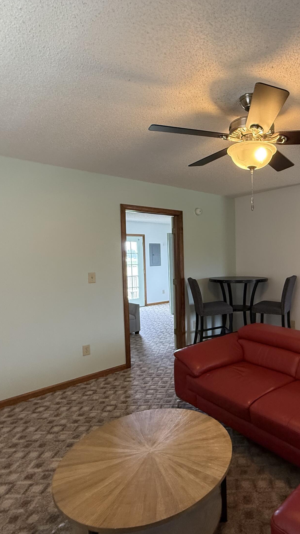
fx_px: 297
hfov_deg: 50.6
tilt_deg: -2.9
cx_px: 236
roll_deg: +0.6
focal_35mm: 21
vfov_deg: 83.8
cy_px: 270
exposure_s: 1/120
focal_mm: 2.22
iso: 500
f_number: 2.2
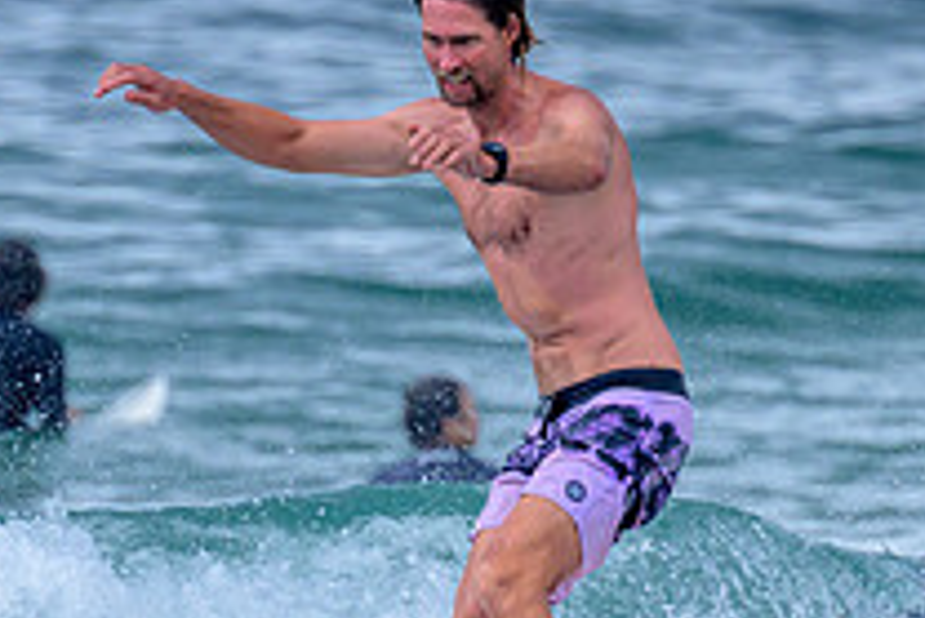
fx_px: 42295
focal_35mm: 1645
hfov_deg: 1.3
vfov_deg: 0.8
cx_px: 419
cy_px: 664
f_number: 7.6
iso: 900
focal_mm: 480
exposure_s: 1/2000
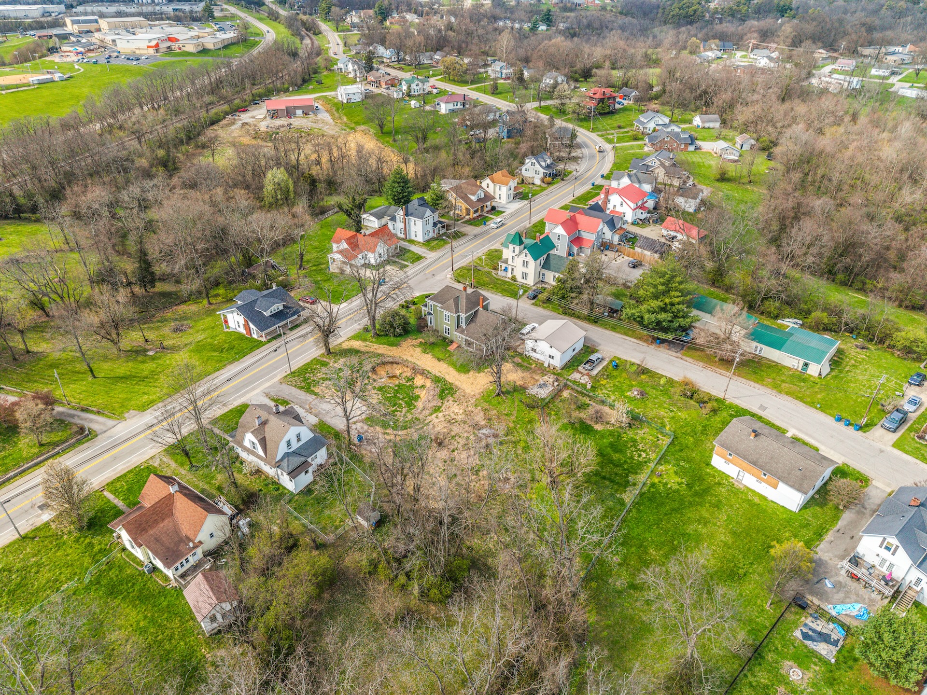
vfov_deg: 56.8
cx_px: 464
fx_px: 643
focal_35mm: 24
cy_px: 348
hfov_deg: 71.6
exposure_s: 1/2000
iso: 130
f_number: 1.8
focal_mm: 8.67
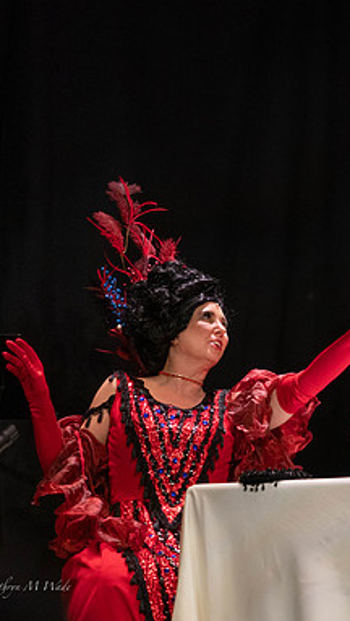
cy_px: 296
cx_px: 416
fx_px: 2618
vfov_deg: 13.5
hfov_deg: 7.6
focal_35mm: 159
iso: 2500
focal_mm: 96
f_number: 5.6
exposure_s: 1/200
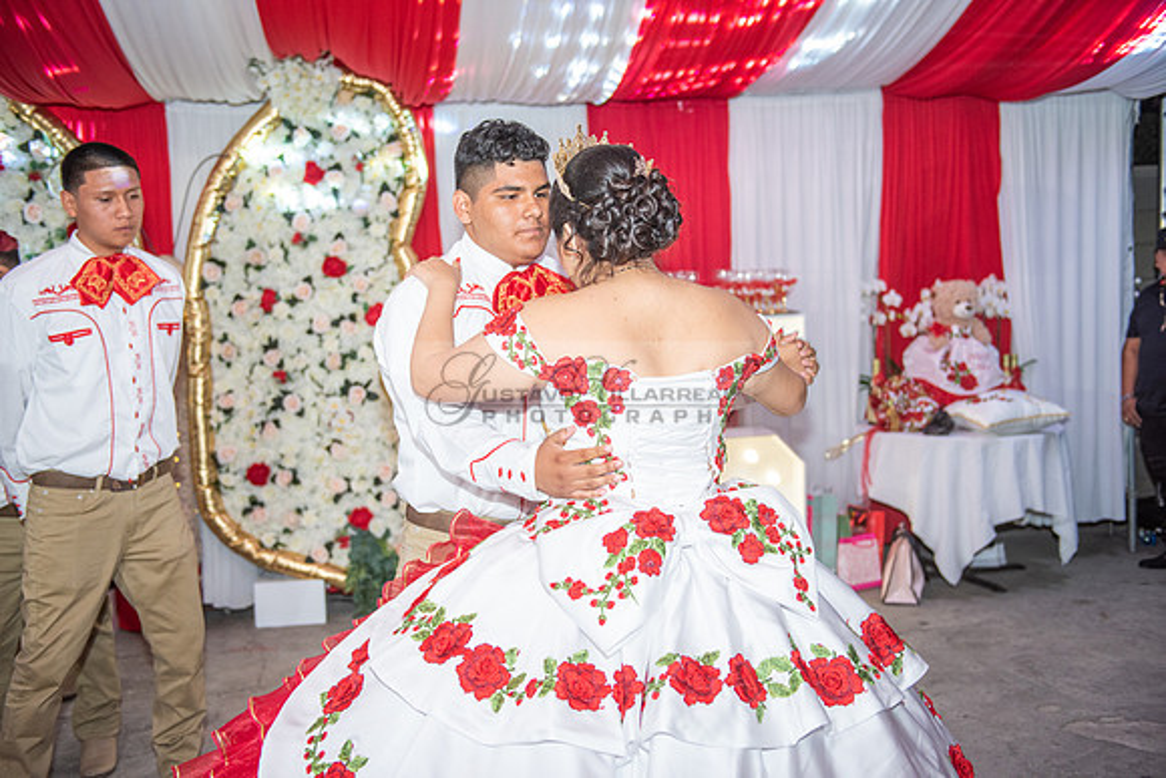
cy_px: 389
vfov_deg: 35.1
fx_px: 1231
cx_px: 583
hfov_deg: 50.7
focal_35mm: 38
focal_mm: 38
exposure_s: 1/160
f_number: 3.2
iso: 800
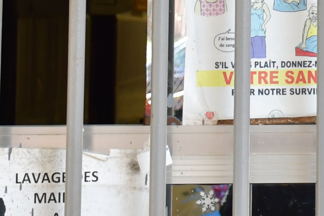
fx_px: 2187
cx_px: 429
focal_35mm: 243
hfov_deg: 8.4
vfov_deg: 5.5
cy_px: -251
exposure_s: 1/250
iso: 800
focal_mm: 32
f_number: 4
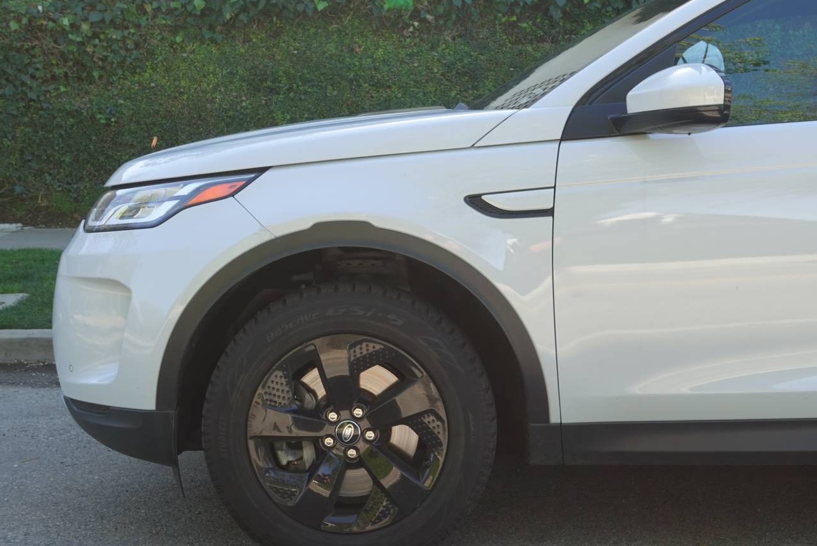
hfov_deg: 34.5
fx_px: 1317
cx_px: 430
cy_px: 258
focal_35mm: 58
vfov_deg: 23.4
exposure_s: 1/80
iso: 125
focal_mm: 17.37
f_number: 5.6
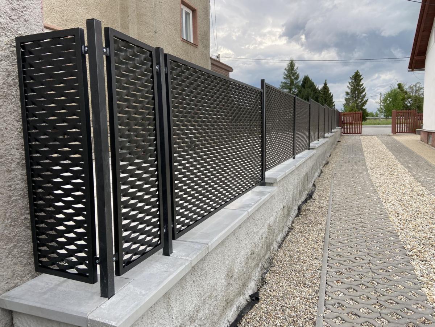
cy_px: 164
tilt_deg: -5.8
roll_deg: +1.3
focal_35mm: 26
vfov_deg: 53.1
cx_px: 218
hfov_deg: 67.3
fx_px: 327
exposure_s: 1/428
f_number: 1.8
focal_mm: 4.25
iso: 32
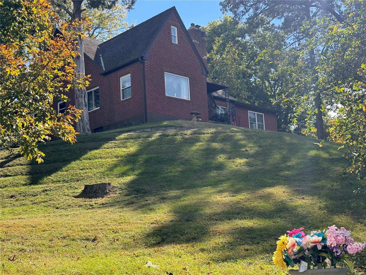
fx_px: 508
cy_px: 138
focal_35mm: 48
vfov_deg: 30.3
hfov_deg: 39.7
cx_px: 183
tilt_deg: +10.1
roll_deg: +2.8
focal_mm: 6.76
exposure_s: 1/1818
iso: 64
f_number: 1.78
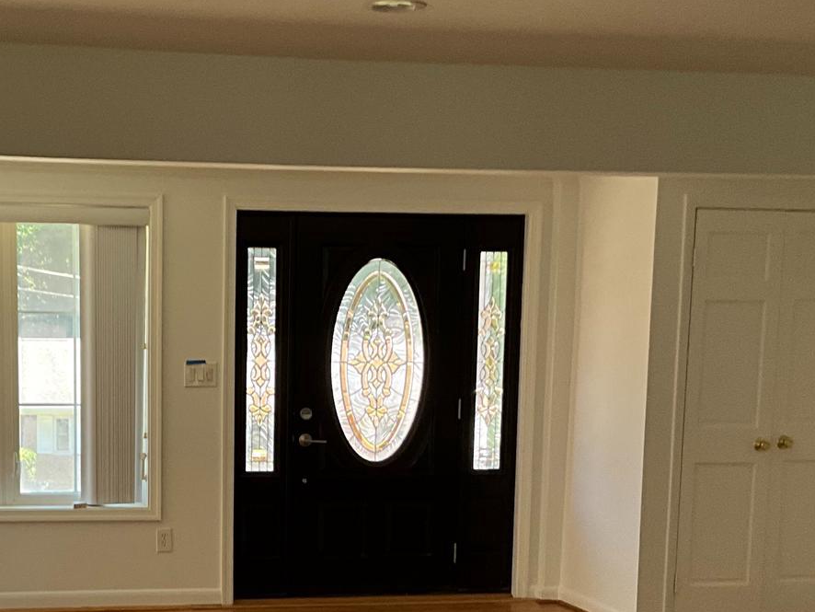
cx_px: 235
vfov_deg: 21.4
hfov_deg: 28.7
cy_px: 556
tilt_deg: -9.9
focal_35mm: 67
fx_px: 1578
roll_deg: -1.0
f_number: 1.8
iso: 64
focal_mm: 3
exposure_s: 1/86
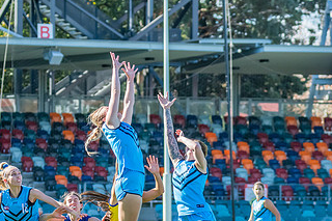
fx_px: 3954
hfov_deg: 4.8
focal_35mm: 429
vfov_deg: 3.2
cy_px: 207
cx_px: 136
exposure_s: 1/1250
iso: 800
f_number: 7.1
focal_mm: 170
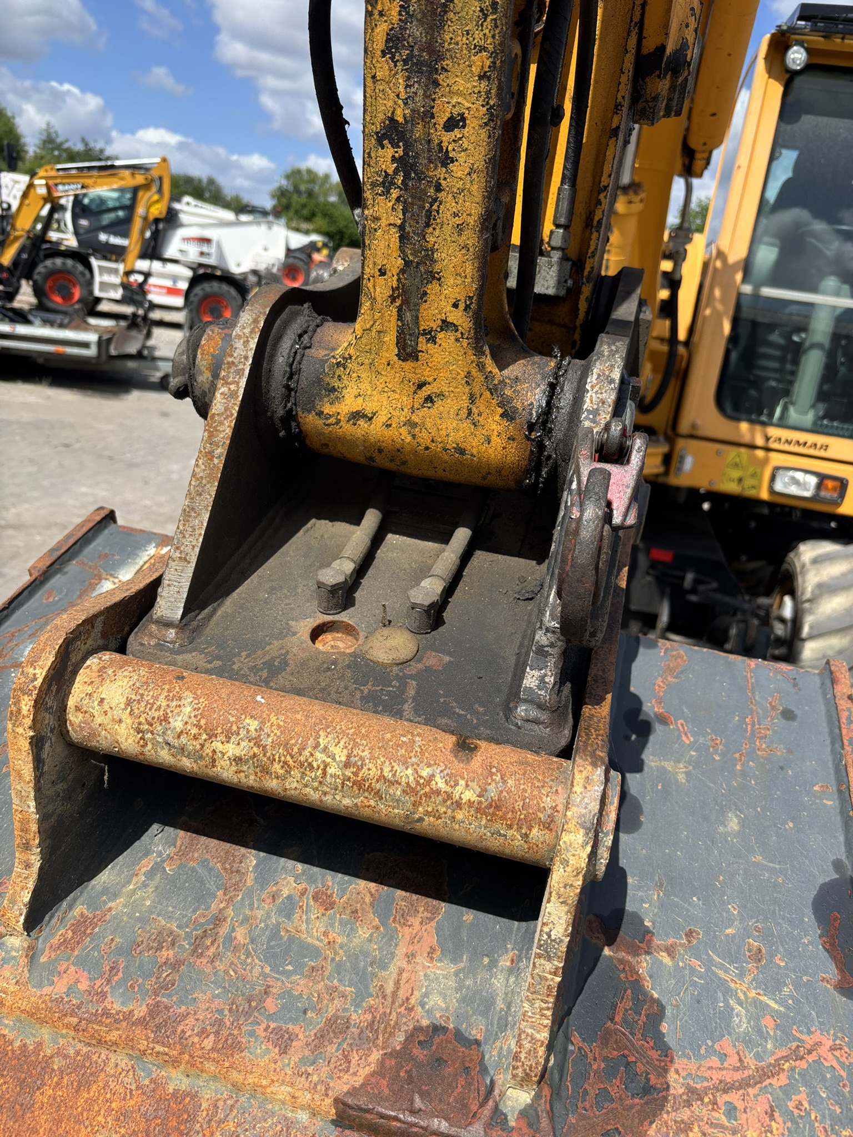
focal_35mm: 26
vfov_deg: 67.3
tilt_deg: -16.2
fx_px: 854
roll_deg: -7.5
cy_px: 568
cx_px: 426
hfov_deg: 53.1
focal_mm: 5.96
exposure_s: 1/2398
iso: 50
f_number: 1.6
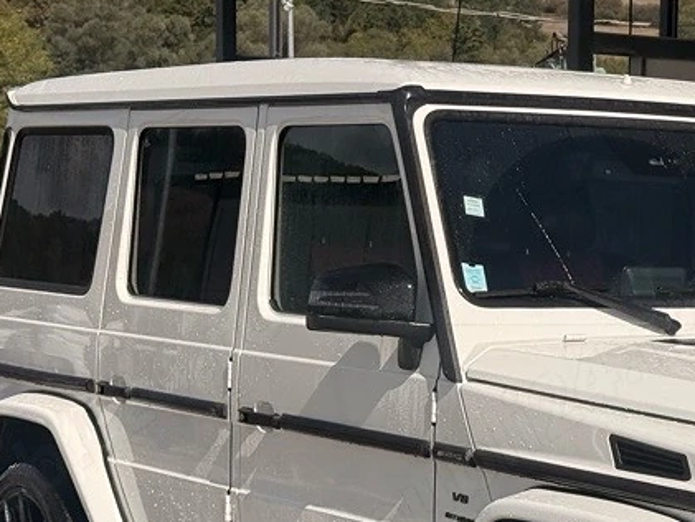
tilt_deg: -0.4
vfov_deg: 12.9
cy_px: 438
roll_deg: -1.0
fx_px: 2289
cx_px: 642
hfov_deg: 17.0
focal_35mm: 114
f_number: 1.78
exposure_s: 1/9901
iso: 80
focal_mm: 6.76
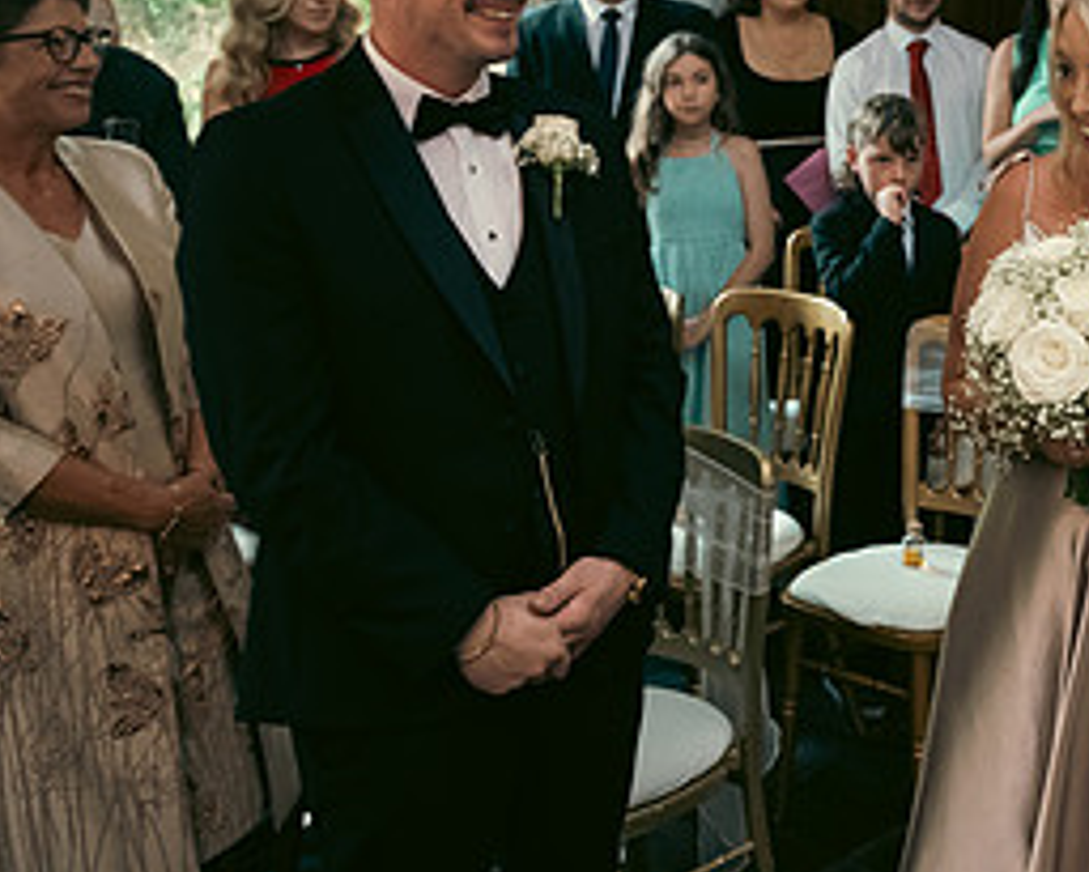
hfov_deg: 33.8
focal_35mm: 51
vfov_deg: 29.3
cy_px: 232
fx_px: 1644
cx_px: 1059
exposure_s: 1/160
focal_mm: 24
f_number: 3.5
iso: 1250
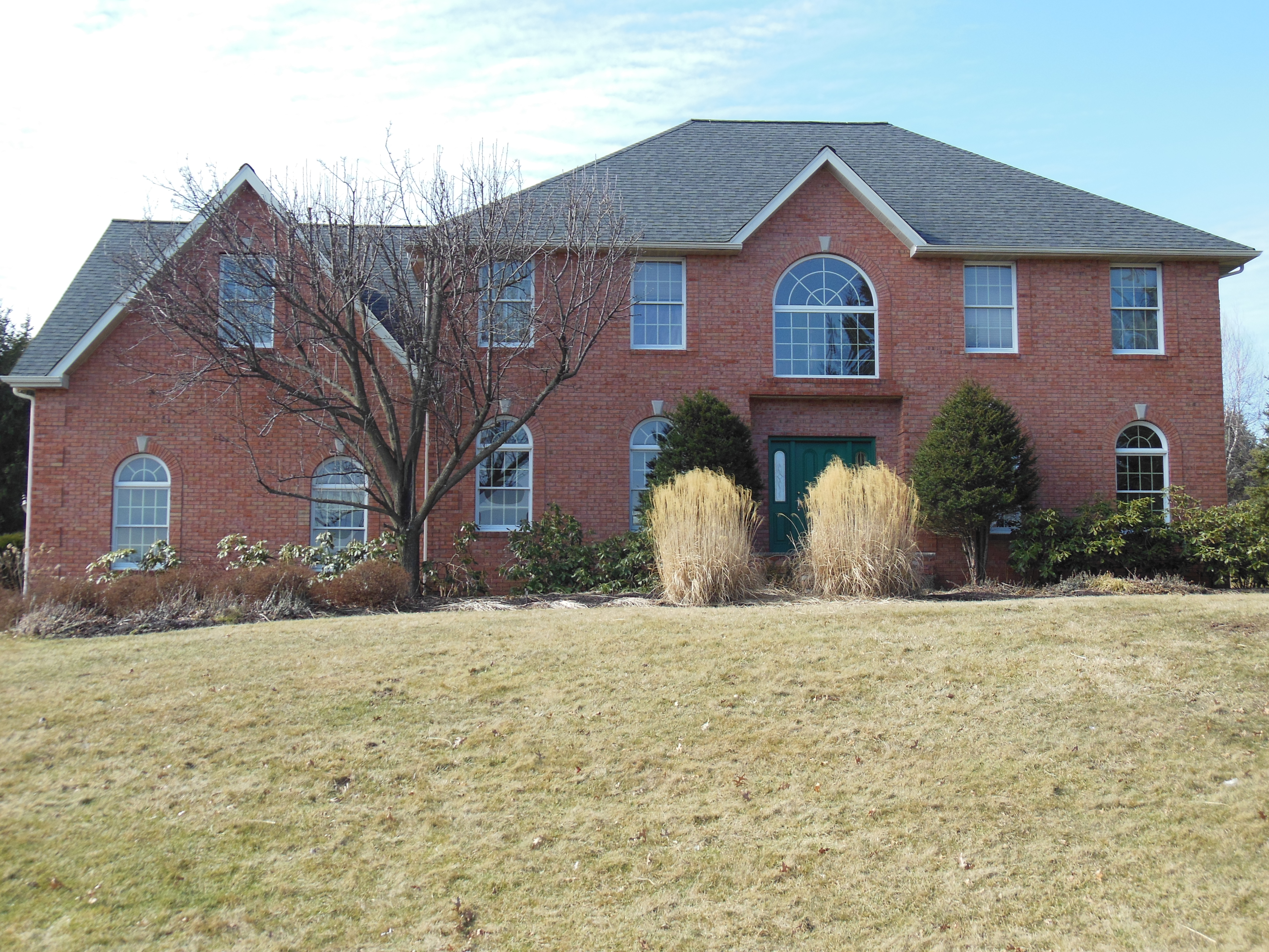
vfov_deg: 33.6
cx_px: 634
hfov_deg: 43.9
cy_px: 476
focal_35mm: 43
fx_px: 1576
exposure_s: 1/500
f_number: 3.8
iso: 125
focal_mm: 7.7
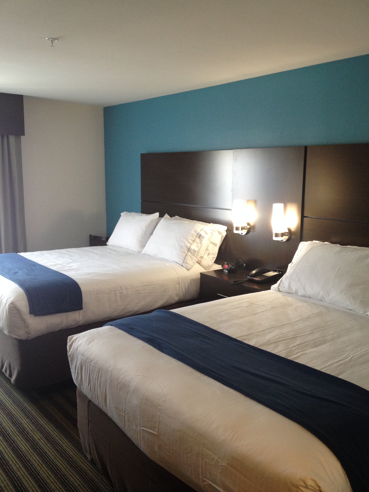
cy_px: 246
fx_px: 497
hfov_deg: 40.7
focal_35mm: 35
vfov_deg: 52.6
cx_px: 184
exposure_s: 1/20
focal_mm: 4.28
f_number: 2.4
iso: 125
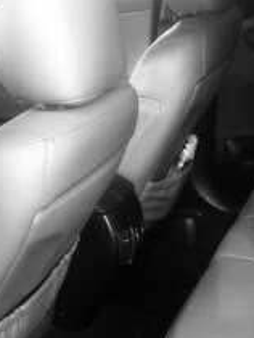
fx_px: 644
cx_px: 161
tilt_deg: -36.2
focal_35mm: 66
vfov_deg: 26.7
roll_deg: +2.0
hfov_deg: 22.2
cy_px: 383
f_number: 1.8
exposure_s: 1/30
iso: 32
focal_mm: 4
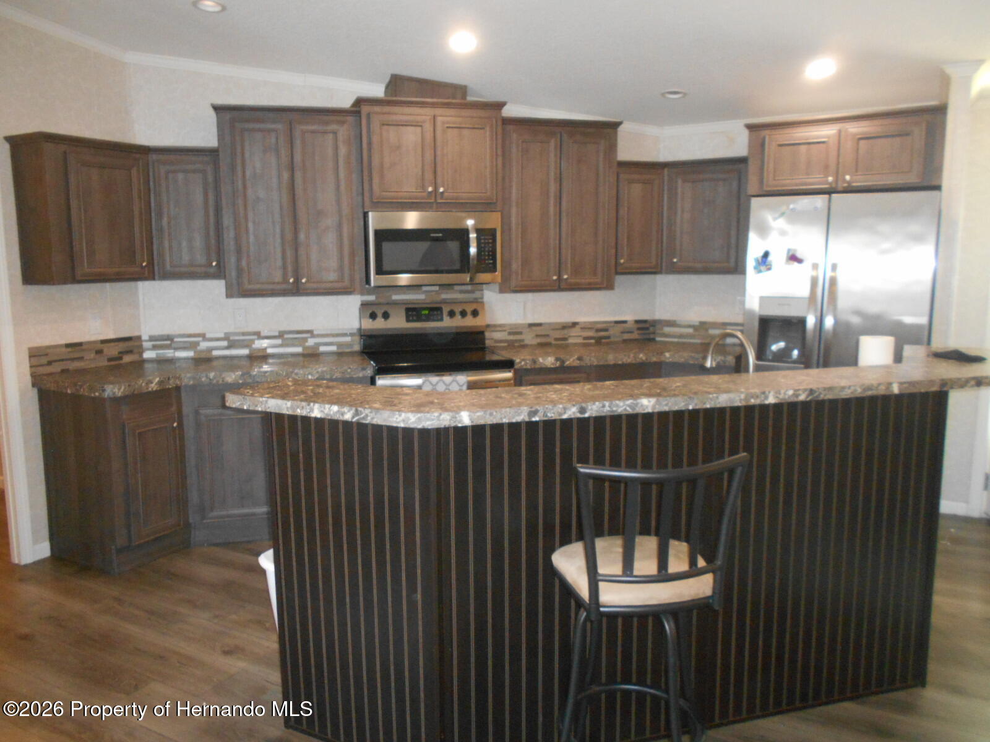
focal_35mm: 26
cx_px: 495
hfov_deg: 67.3
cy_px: 371
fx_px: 744
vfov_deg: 53.1
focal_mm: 4.6
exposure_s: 1/25
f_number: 3.2
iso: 500
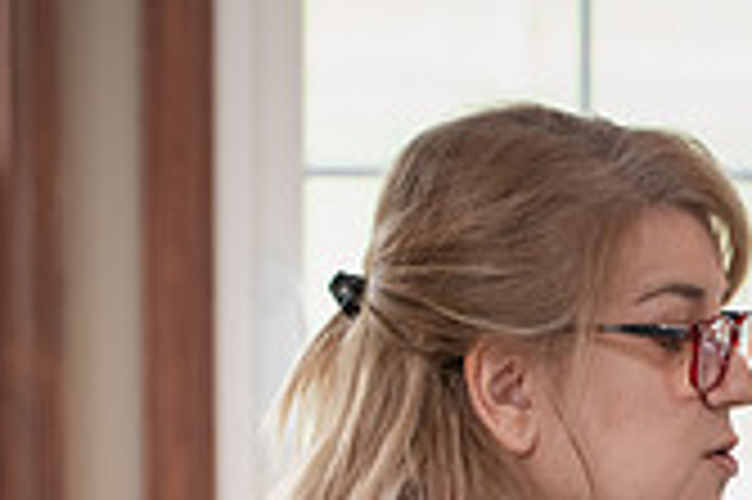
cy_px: 795
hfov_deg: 8.3
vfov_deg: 5.6
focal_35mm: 243
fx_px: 5071
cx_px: 1081
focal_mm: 70
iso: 640
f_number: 3.5
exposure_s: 1/250
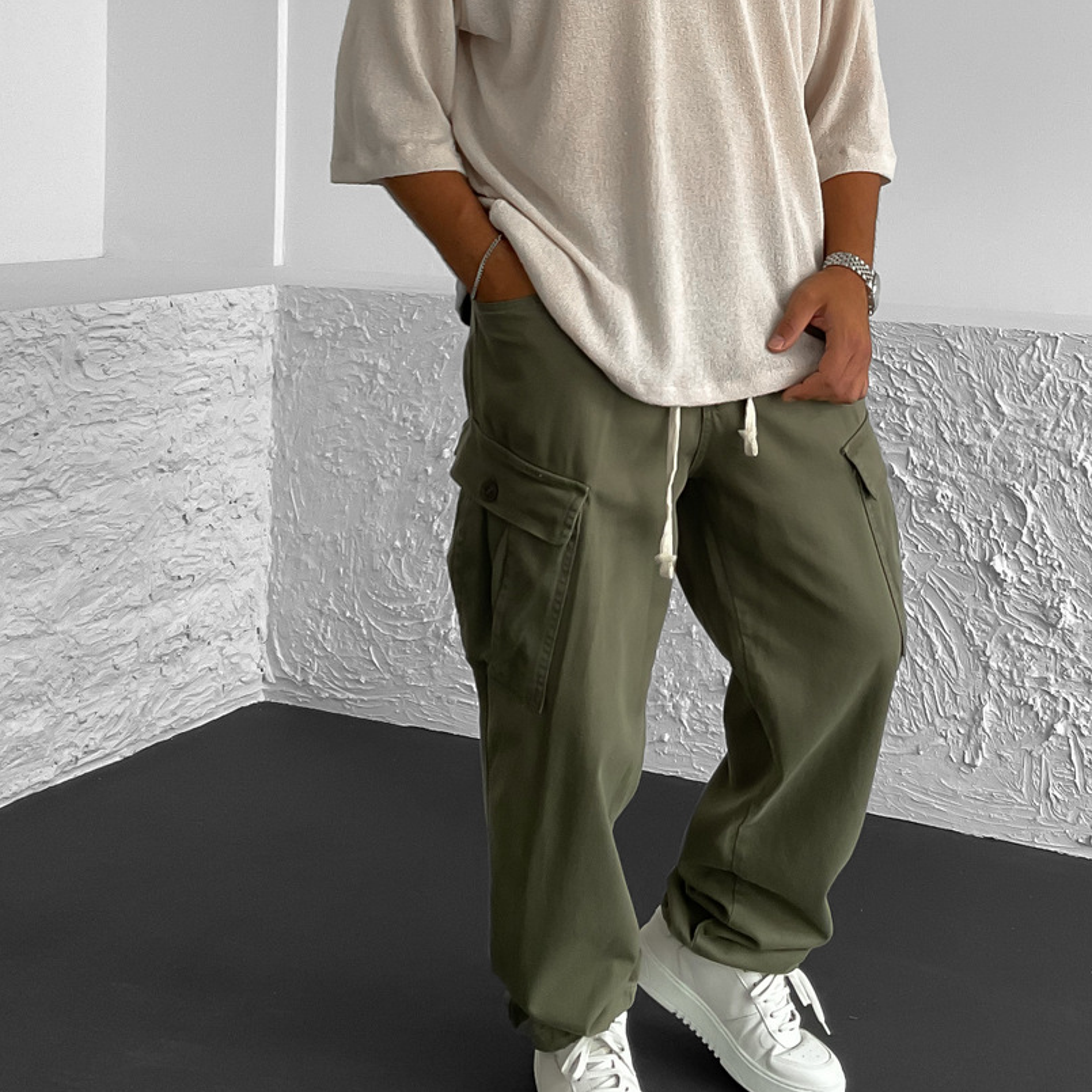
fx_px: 1820
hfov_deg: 33.2
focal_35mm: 51
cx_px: 705
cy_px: 194
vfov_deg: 32.3
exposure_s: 1/120
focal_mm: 3
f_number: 1.8
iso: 64
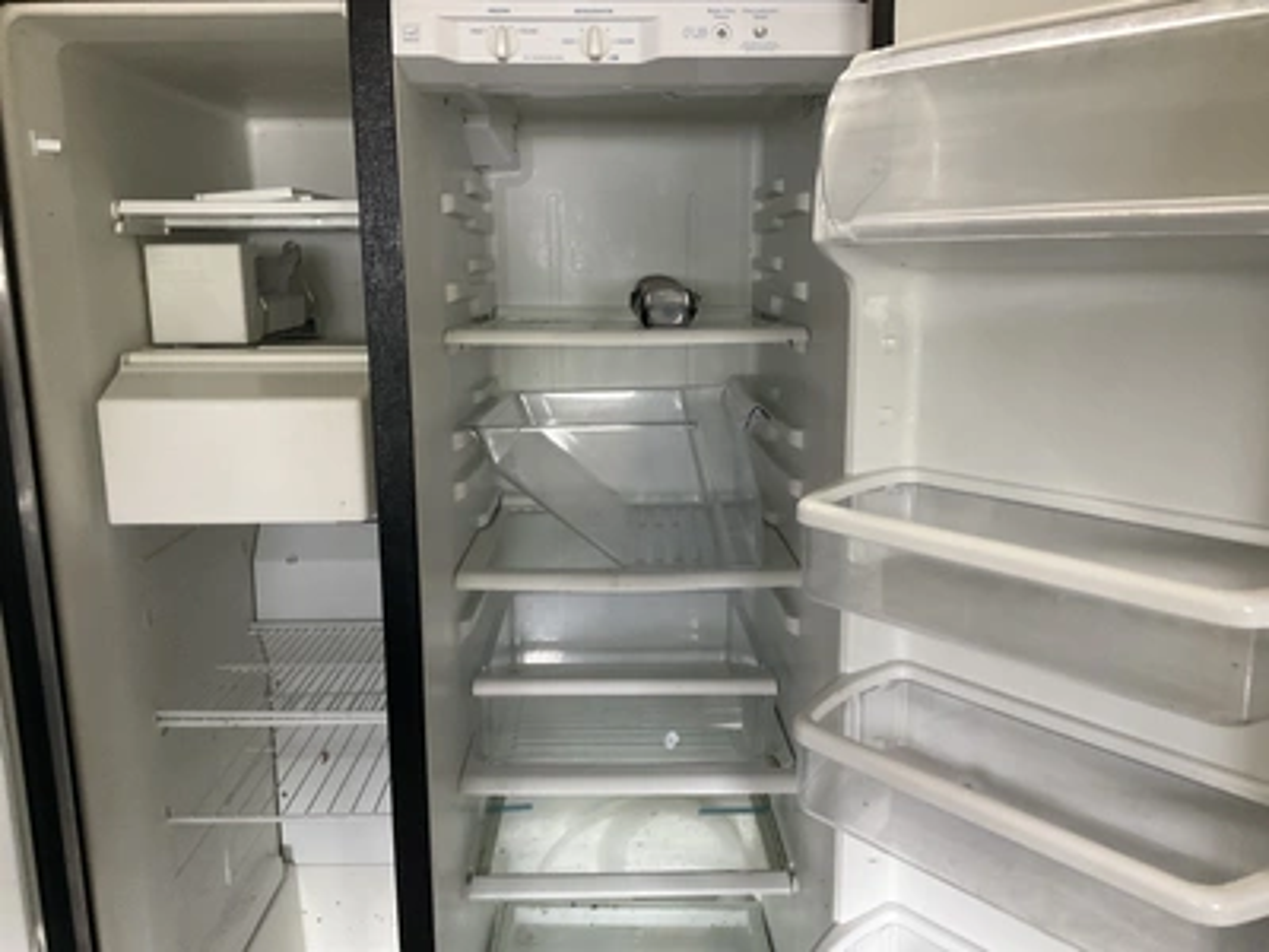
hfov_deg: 61.7
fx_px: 1063
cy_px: 476
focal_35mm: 29
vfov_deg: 48.2
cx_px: 634
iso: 250
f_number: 1.8
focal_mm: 3
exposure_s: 1/60
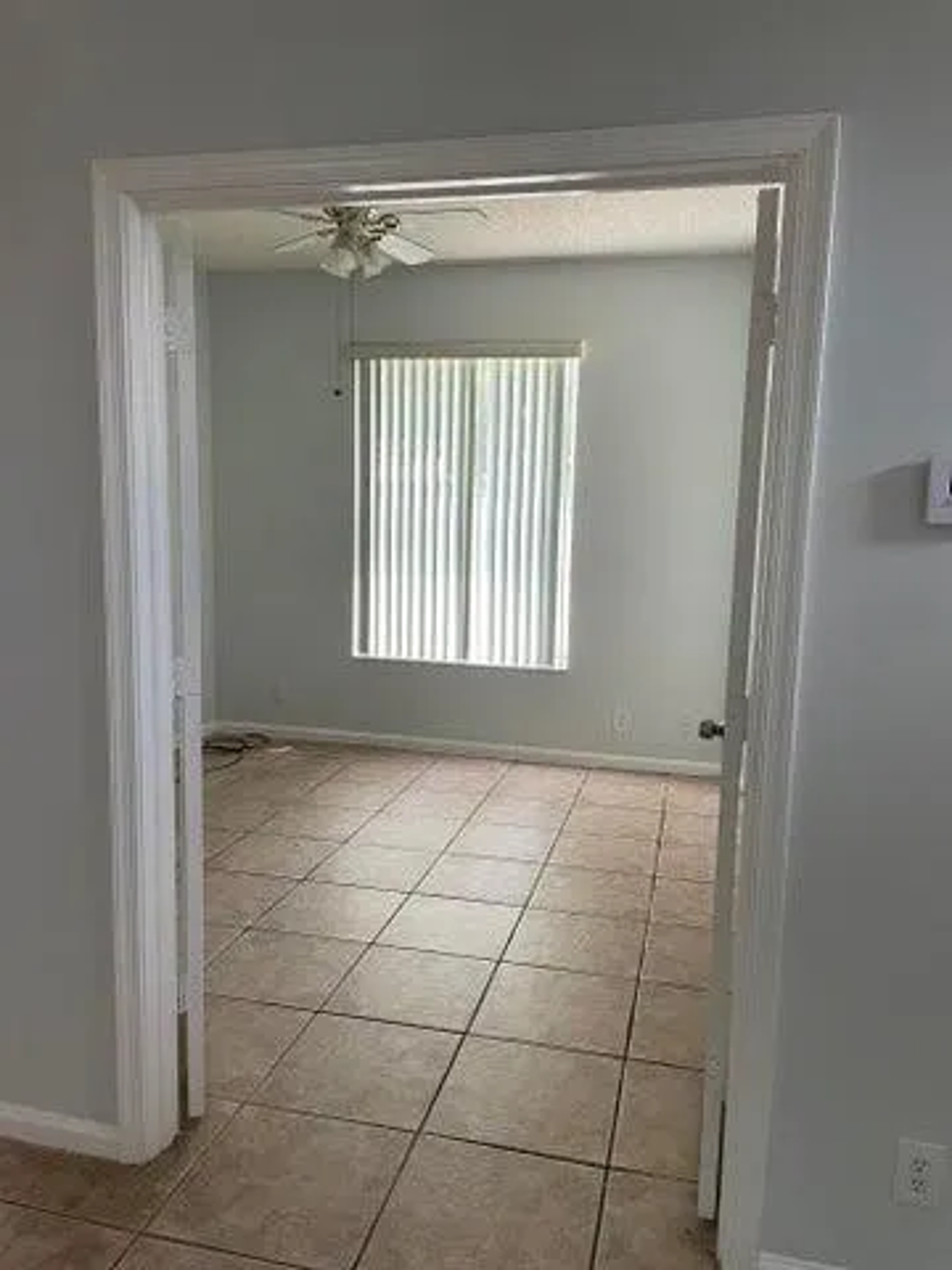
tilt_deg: -7.8
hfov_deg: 53.1
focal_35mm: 26
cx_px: 476
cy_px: 635
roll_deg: -1.6
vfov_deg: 67.3
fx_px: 953
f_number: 1.6
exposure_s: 1/69
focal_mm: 4.2
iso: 125
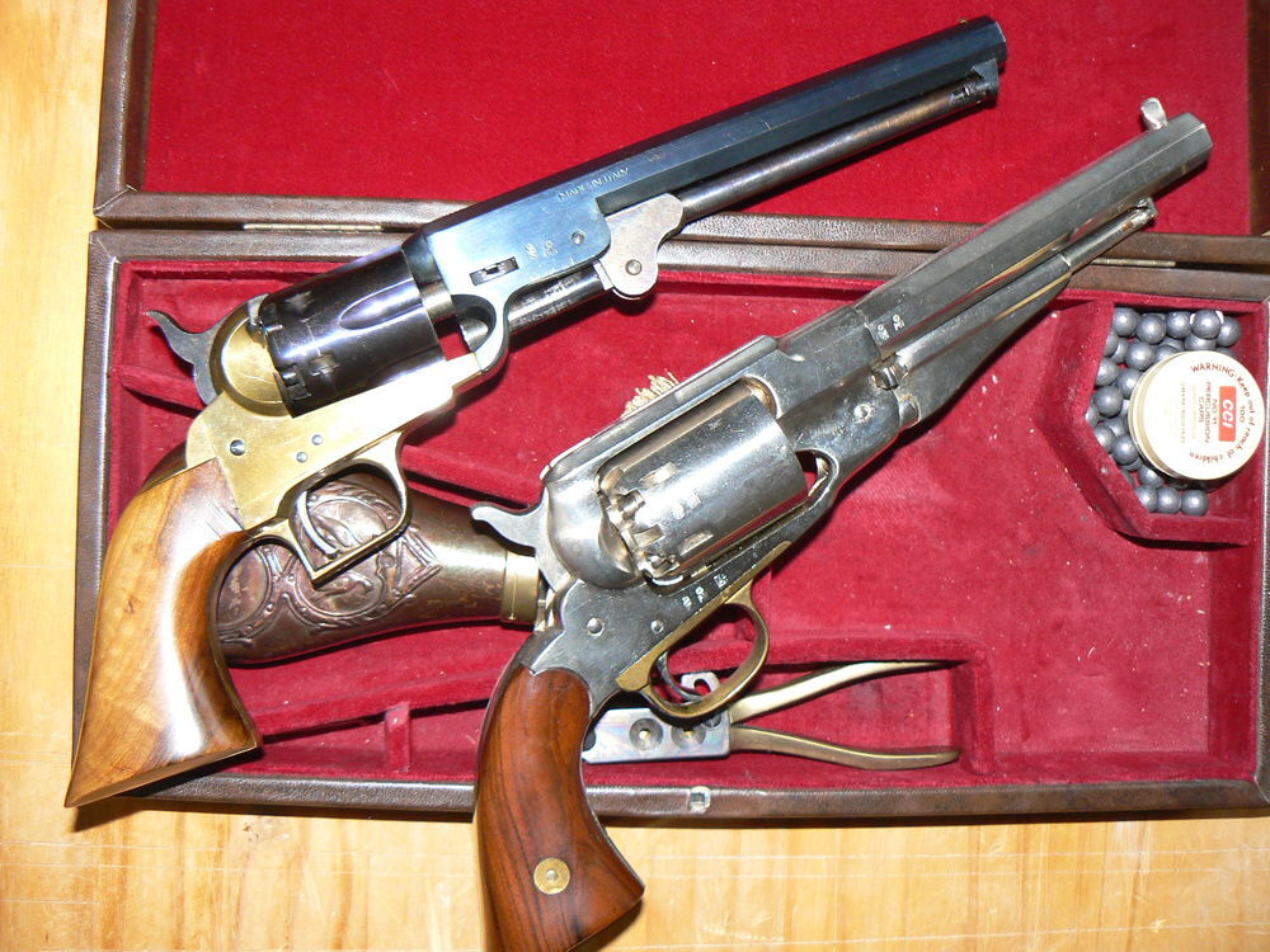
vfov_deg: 39.7
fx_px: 1321
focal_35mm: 36
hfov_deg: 51.4
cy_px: 476
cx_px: 635
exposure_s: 1/30
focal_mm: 6
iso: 100
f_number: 2.8
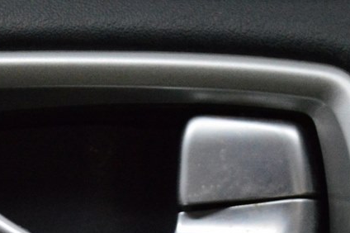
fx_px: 1585
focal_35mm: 163
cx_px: -9
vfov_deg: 8.4
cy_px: 201
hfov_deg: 12.4
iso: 6400
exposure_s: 1/800
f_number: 5
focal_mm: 45
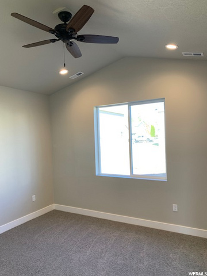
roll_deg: +1.9
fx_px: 207
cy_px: 138
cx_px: 104
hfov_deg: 53.1
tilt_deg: +1.4
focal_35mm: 26
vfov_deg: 67.3
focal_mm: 4.25
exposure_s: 1/120
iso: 64
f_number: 1.8
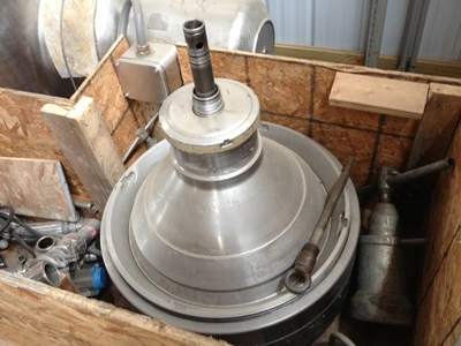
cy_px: 173
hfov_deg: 52.6
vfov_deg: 40.7
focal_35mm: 35
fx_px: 466
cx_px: 230
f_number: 2.4
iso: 100
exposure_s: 1/20
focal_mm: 4.28
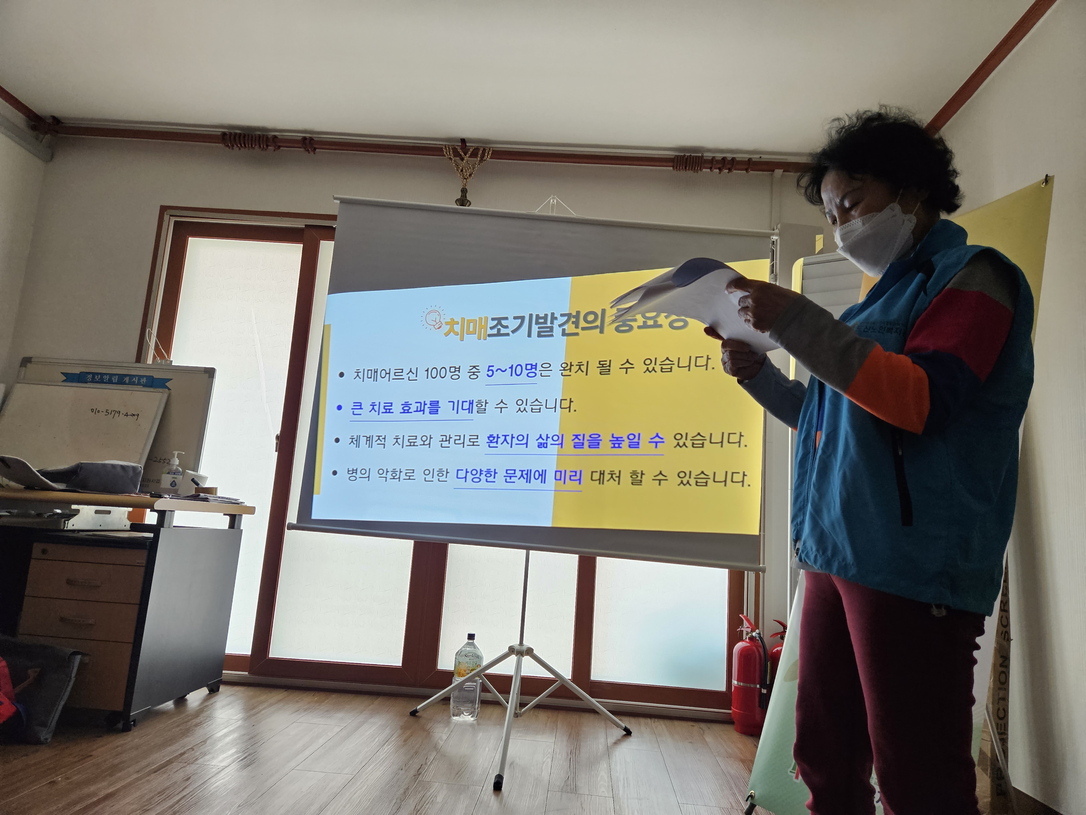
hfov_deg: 73.9
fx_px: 722
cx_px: 543
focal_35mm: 23
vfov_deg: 58.9
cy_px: 408
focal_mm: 5.4
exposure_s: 1/120
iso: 320
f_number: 1.8
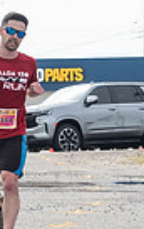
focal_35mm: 259
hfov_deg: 5.1
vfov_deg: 8.1
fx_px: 1621
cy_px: 108
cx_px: 13
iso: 800
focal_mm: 35
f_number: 4
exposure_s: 1/3200
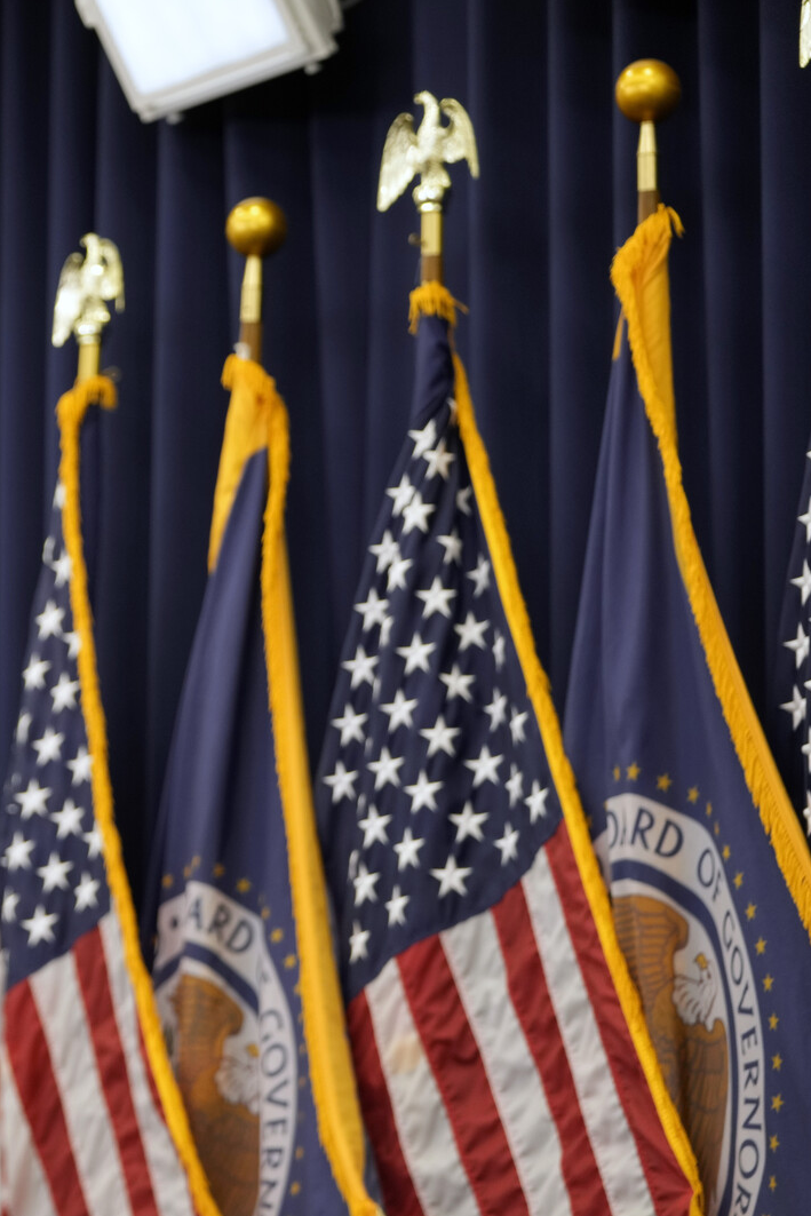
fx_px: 5337
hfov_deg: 8.6
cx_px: -84
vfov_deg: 13.0
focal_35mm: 158
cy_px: 608
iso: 1000
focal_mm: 105
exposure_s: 1/500
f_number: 2.8
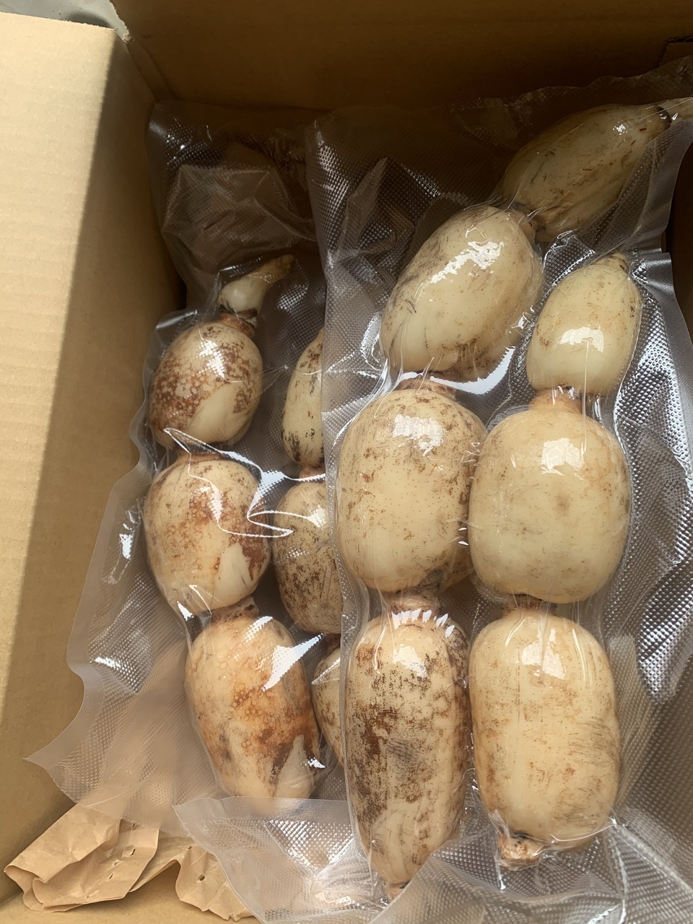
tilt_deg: -75.3
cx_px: 346
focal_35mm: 26
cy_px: 462
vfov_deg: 67.3
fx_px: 694
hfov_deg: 53.1
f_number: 1.8
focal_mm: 4.25
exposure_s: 1/122
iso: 40
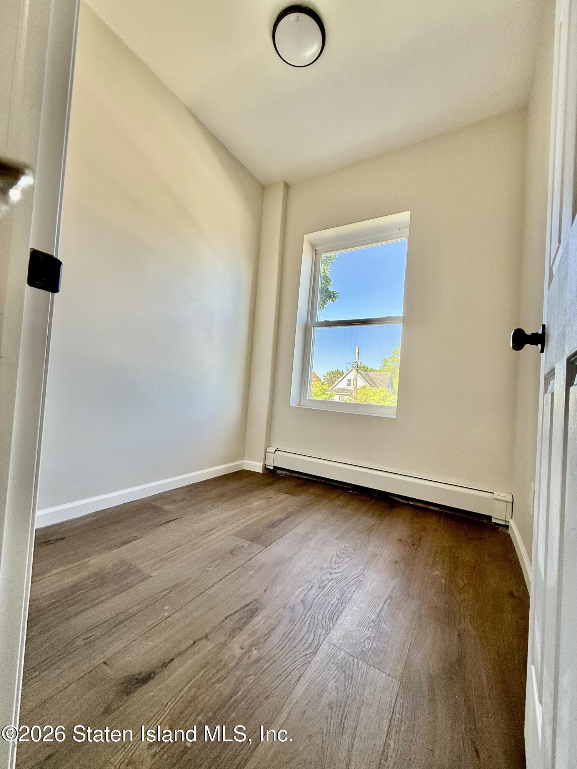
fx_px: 311
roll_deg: -3.7
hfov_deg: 85.7
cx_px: 288
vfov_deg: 102.1
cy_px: 384
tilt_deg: +2.9
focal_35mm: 14
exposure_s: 1/100
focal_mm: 2.22
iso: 64
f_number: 2.2
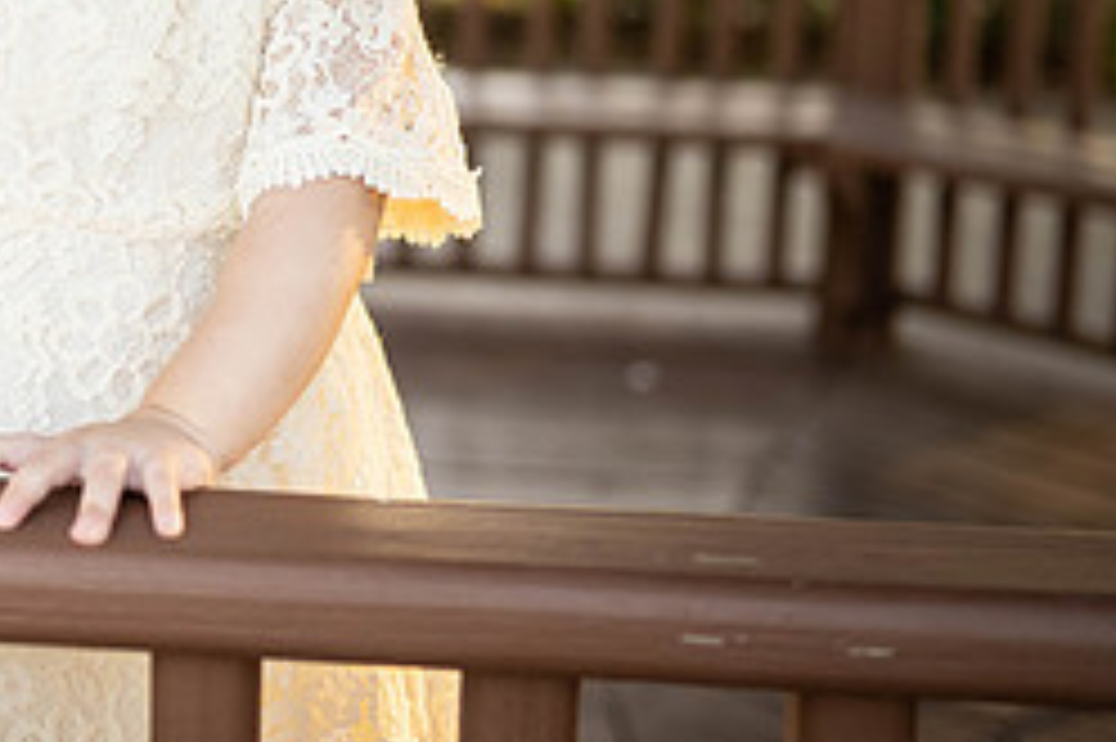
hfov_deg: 23.2
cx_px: -135
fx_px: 2540
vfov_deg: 16.1
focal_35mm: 82
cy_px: -83
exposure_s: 1/500
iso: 500
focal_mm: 35
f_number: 2.2
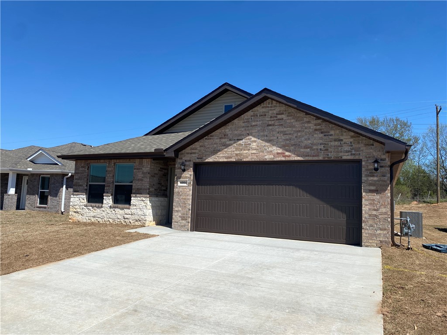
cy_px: 168
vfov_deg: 53.1
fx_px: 336
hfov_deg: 67.3
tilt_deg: +6.0
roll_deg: -2.0
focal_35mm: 26
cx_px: 224
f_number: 1.8
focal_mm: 4.25
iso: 32
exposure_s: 1/3731
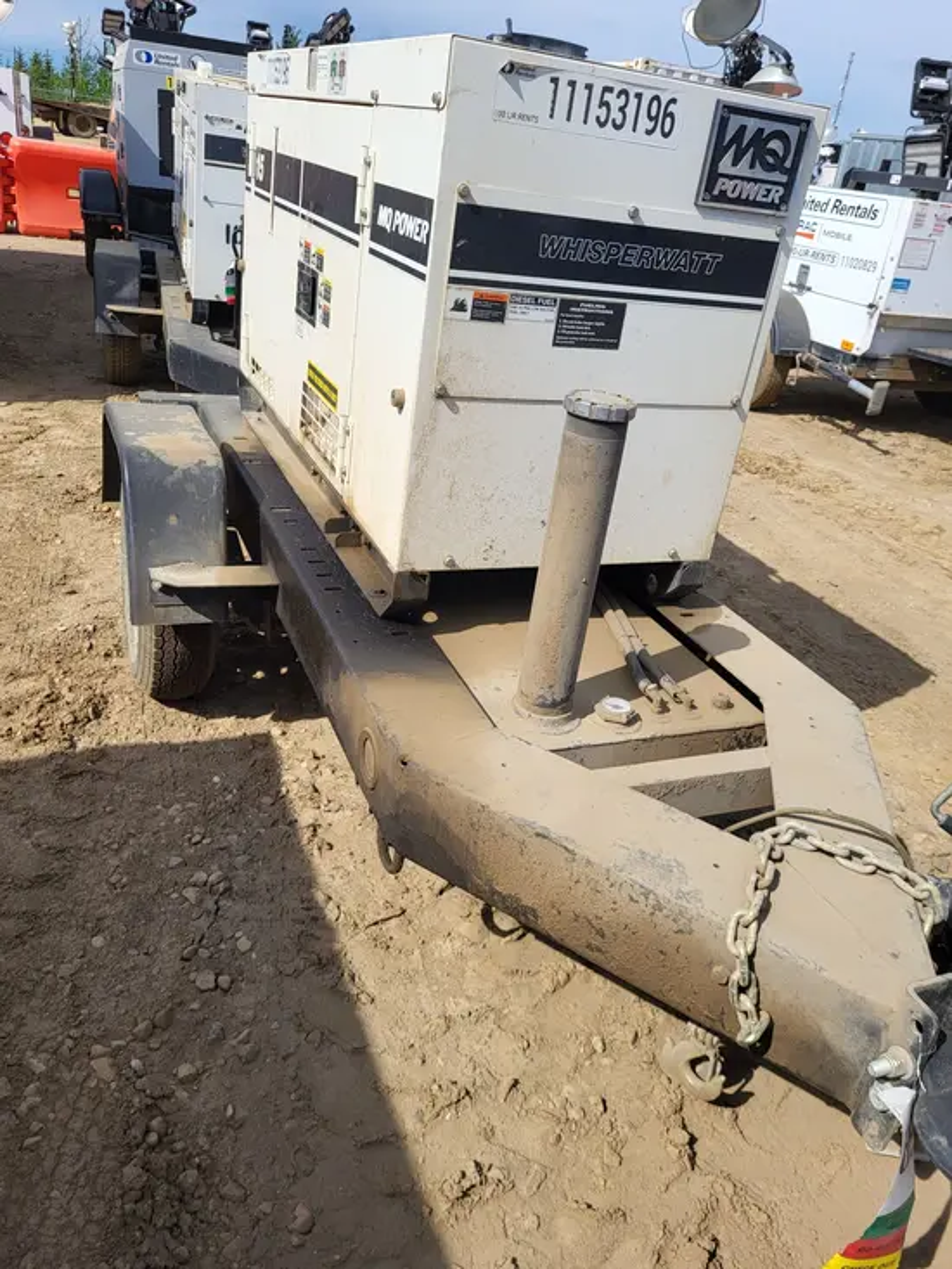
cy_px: 634
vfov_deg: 67.3
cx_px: 476
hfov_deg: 53.1
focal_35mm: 26
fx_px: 953
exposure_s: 1/2558
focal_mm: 5.4
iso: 40
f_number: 1.8
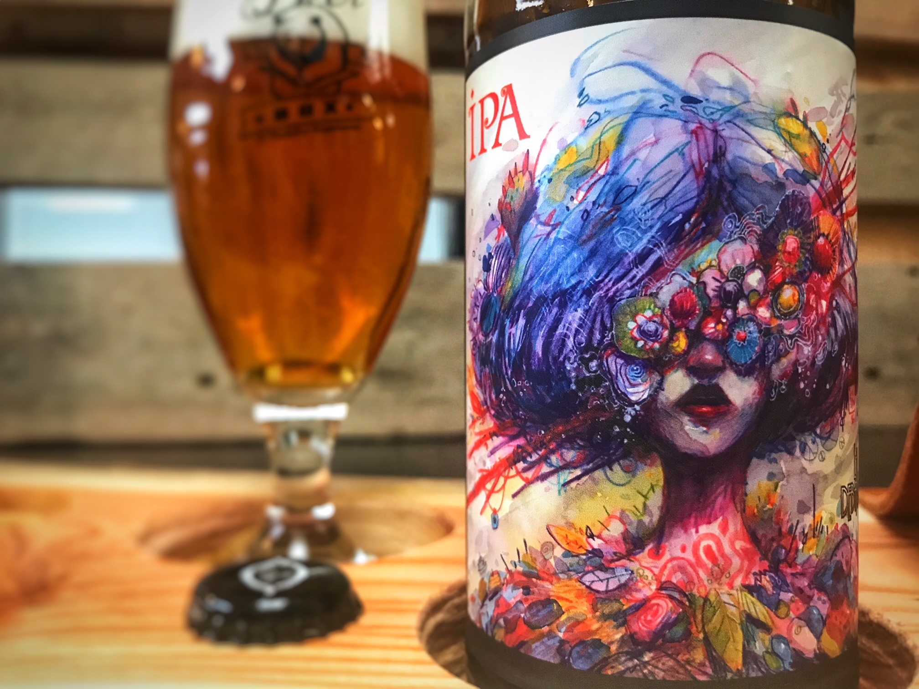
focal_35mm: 28
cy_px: 344
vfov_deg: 49.7
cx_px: 460
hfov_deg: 63.4
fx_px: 743
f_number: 1.8
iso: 100
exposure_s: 1/17
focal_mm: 3.99
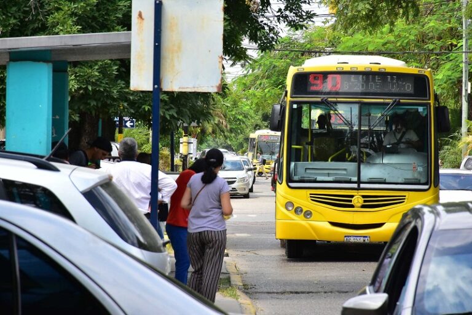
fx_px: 2753
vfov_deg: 6.5
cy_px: 158
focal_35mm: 210
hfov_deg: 9.8
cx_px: 236
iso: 1000
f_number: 11
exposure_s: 1/500
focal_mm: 140
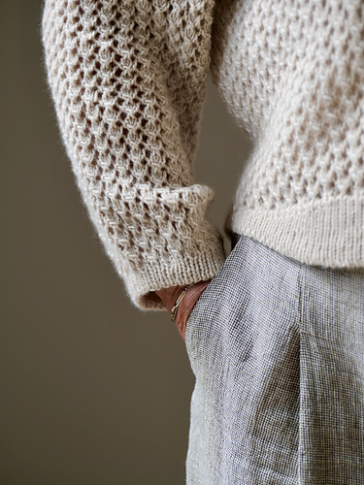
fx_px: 1318
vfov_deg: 20.9
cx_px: 182
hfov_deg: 15.7
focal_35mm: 94
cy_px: 242
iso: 200
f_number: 2.2
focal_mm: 47
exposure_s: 1/800
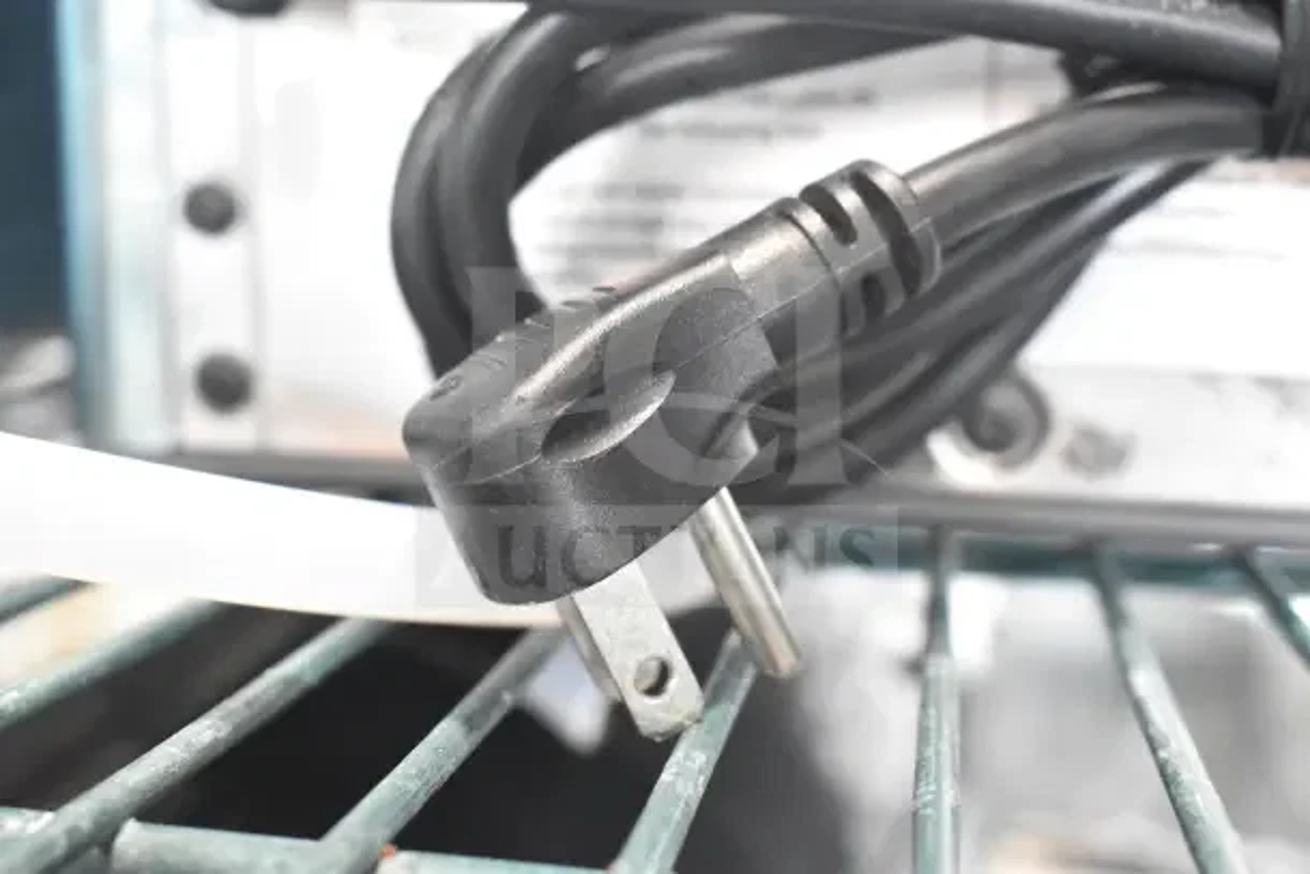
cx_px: 655
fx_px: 1692
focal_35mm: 46
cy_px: 437
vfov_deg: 29.0
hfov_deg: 42.3
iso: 6400
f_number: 5.6
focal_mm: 31
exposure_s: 1/125
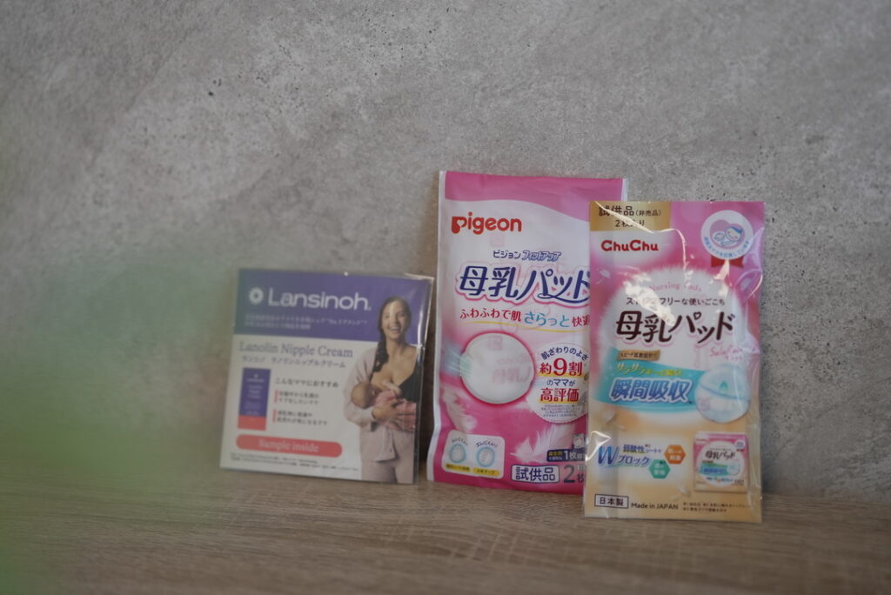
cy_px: 298
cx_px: 446
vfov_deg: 27.0
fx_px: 1238
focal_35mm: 50
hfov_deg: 39.6
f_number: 1.8
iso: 500
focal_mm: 50
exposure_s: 1/400
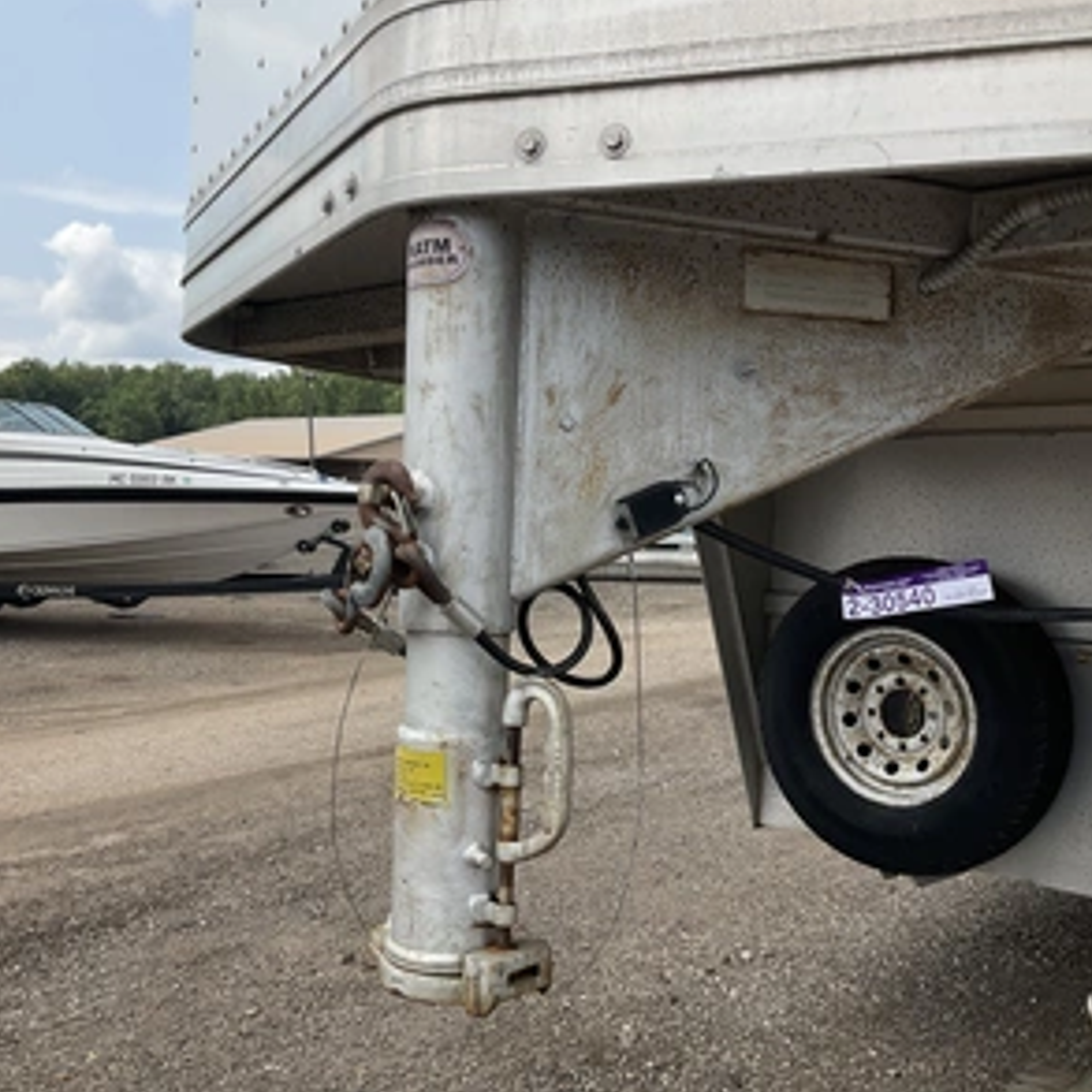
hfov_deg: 47.2
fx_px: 1249
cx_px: 585
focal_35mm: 35
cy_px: 552
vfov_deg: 47.2
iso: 25
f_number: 1.8
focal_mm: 3
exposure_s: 1/1626
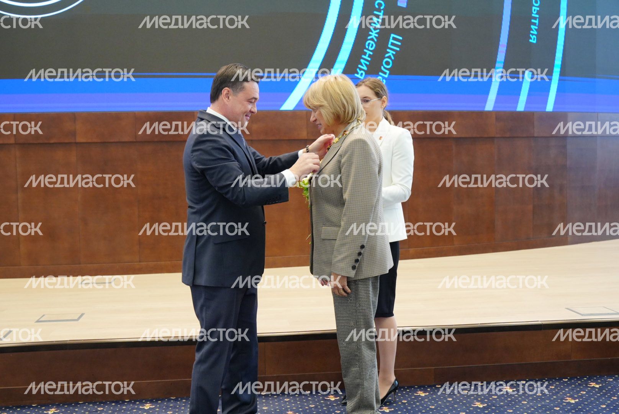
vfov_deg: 29.3
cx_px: 310
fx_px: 791
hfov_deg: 42.7
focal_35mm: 46
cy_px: 207
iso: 3200
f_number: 4.5
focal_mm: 46
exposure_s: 1/125
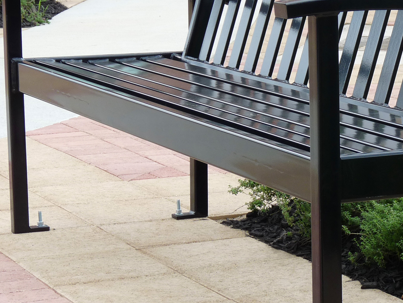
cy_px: 135
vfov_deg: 9.4
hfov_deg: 12.4
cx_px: 341
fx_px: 1840
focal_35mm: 158
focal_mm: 12.8
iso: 100
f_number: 4
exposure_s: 1/200
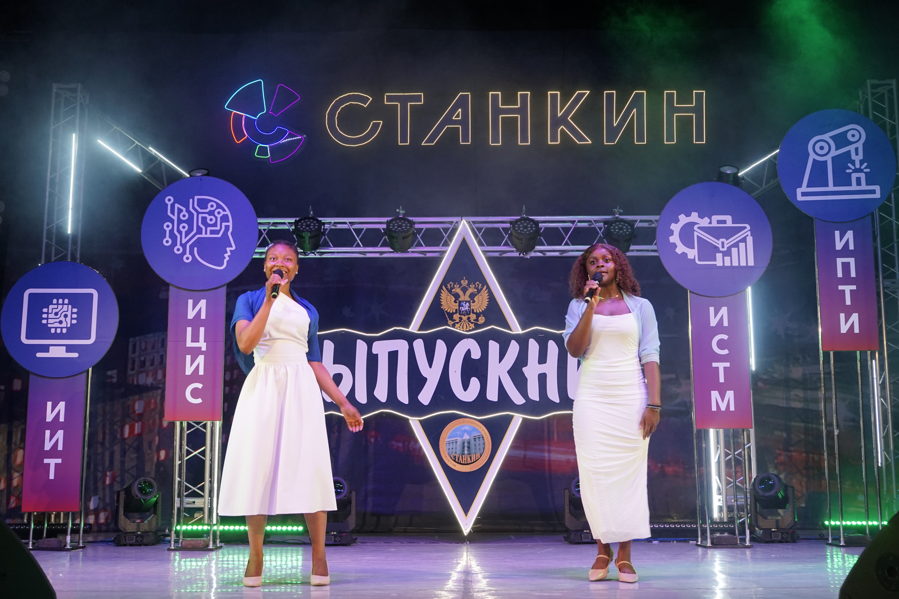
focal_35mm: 43
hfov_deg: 45.4
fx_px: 1074
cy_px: 300
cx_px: 450
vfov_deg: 31.2
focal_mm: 43
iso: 1000
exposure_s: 1/80
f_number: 6.3
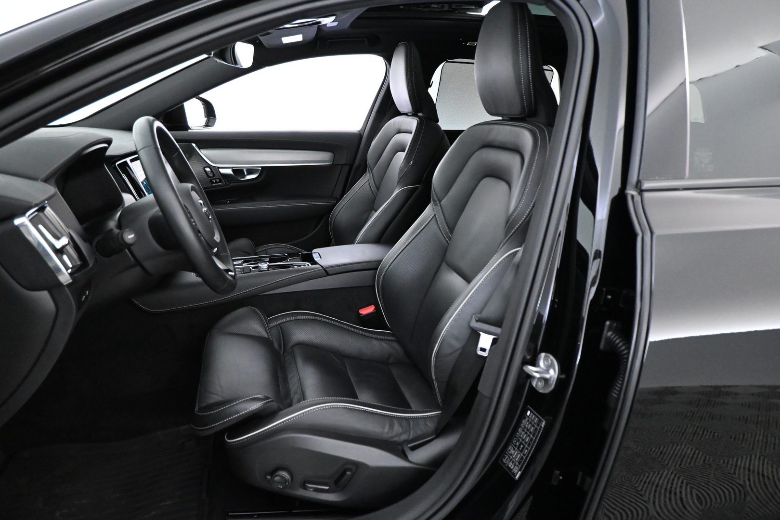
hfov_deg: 70.4
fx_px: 552
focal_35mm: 26
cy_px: 260
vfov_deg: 50.4
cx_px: 390
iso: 7200
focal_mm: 17
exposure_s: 1/60
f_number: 3.5
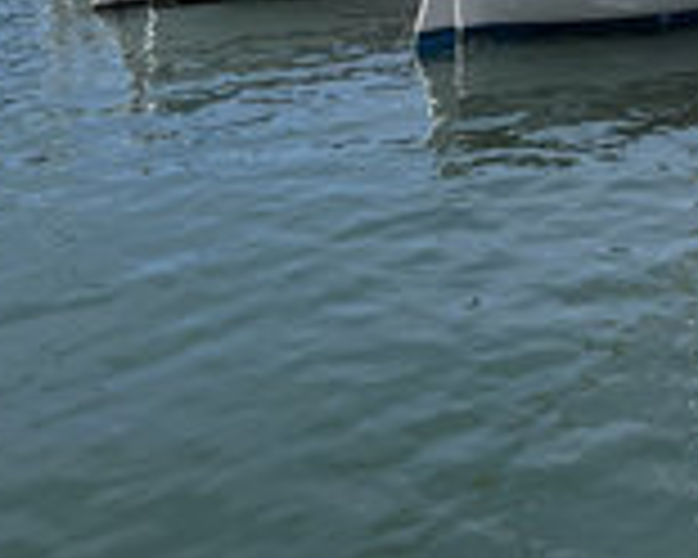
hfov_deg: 23.3
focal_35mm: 82
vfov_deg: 17.0
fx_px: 1694
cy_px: -277
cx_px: 302
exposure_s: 1/4016
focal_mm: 5.1
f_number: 1.6
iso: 50
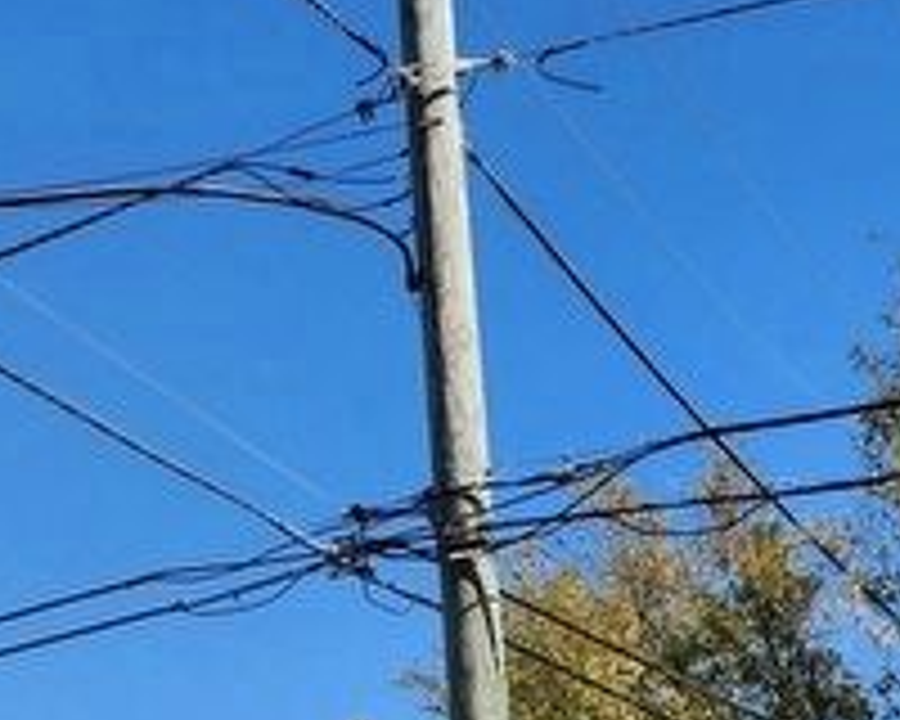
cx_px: -54
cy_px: 954
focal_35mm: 90
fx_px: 2397
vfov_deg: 16.1
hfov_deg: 20.4
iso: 25
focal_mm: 5.54
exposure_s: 1/1293
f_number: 1.8
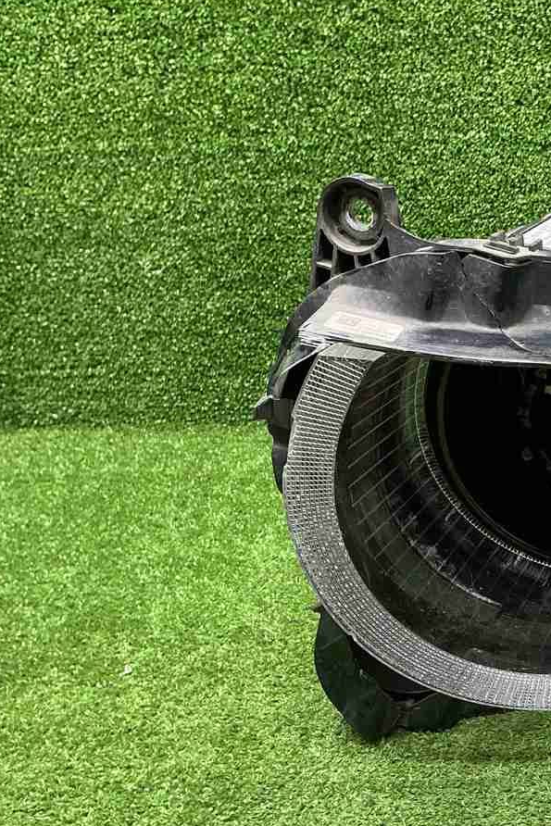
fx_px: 1079
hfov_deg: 26.5
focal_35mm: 47
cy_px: 477
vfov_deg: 41.8
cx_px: 598
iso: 80
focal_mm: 3
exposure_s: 1/50
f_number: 1.8
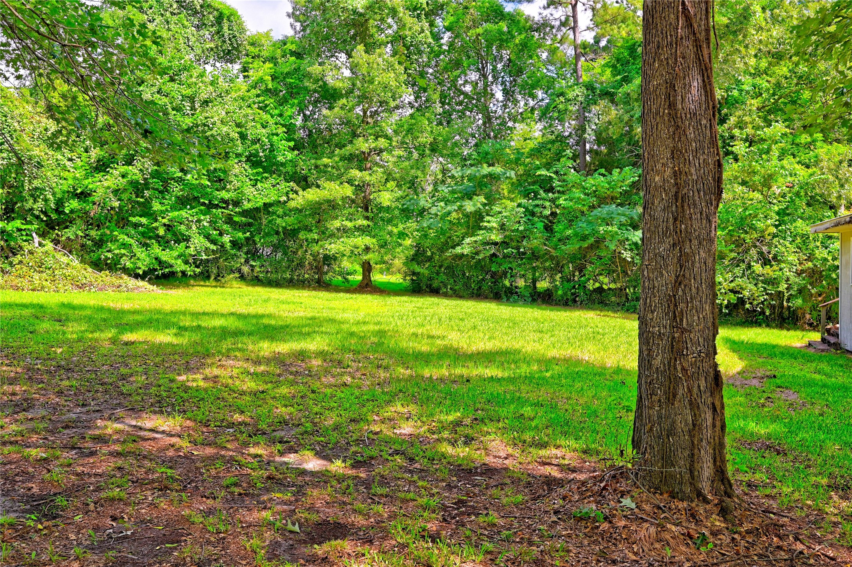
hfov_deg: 62.0
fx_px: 709
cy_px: 284
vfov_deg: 43.5
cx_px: 426
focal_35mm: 30
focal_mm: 30
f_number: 8
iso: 400
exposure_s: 1/160
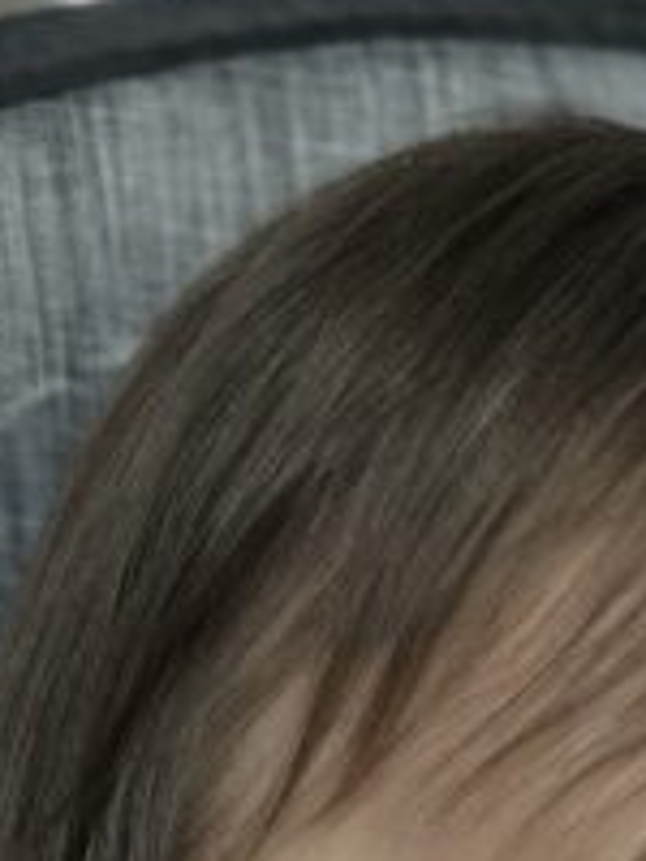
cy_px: 2071
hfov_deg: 12.5
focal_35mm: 118
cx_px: 521
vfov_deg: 12.8
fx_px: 2936
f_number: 1.8
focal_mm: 5.4
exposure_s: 1/120
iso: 200
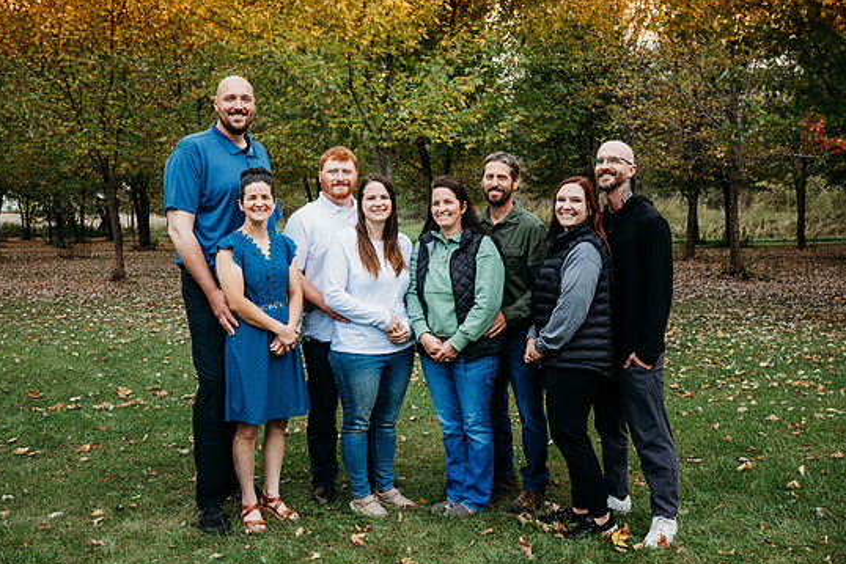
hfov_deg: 49.5
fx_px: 917
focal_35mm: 39
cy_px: 284
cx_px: 413
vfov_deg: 34.2
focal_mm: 35
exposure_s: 1/250
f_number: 5.6
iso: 200
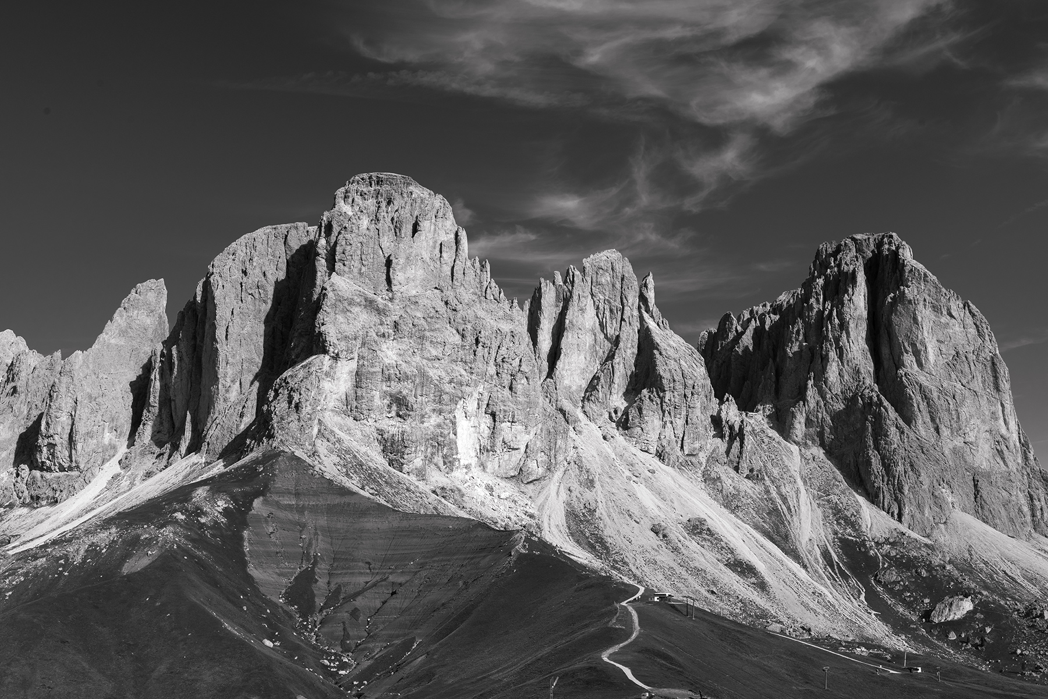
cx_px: 524
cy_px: 350
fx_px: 1165
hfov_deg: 48.4
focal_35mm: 40
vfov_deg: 33.4
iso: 100
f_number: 9
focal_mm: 40
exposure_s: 1/320
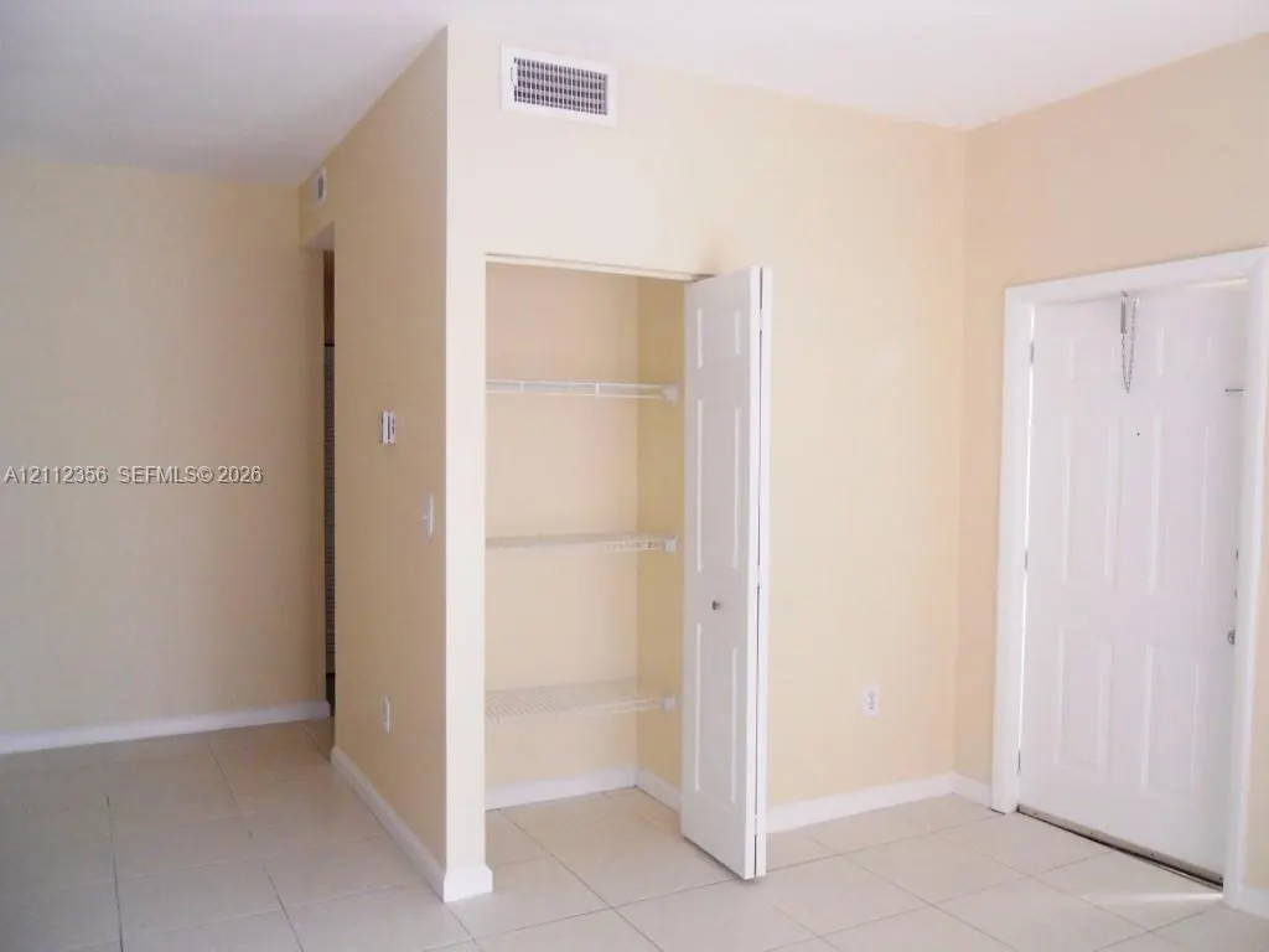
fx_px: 1026
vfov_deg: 49.7
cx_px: 634
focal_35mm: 28
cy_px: 476
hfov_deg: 63.4
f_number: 2.7
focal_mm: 5
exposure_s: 1/30
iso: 400
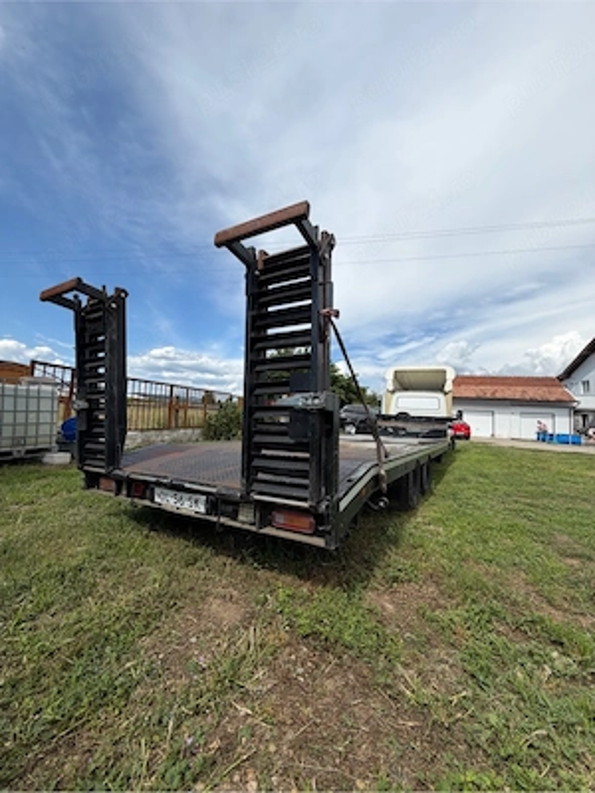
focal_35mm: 14
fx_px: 321
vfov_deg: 102.1
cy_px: 396
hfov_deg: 85.7
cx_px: 298
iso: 20
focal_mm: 2.22
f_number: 2.2
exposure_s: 1/1125
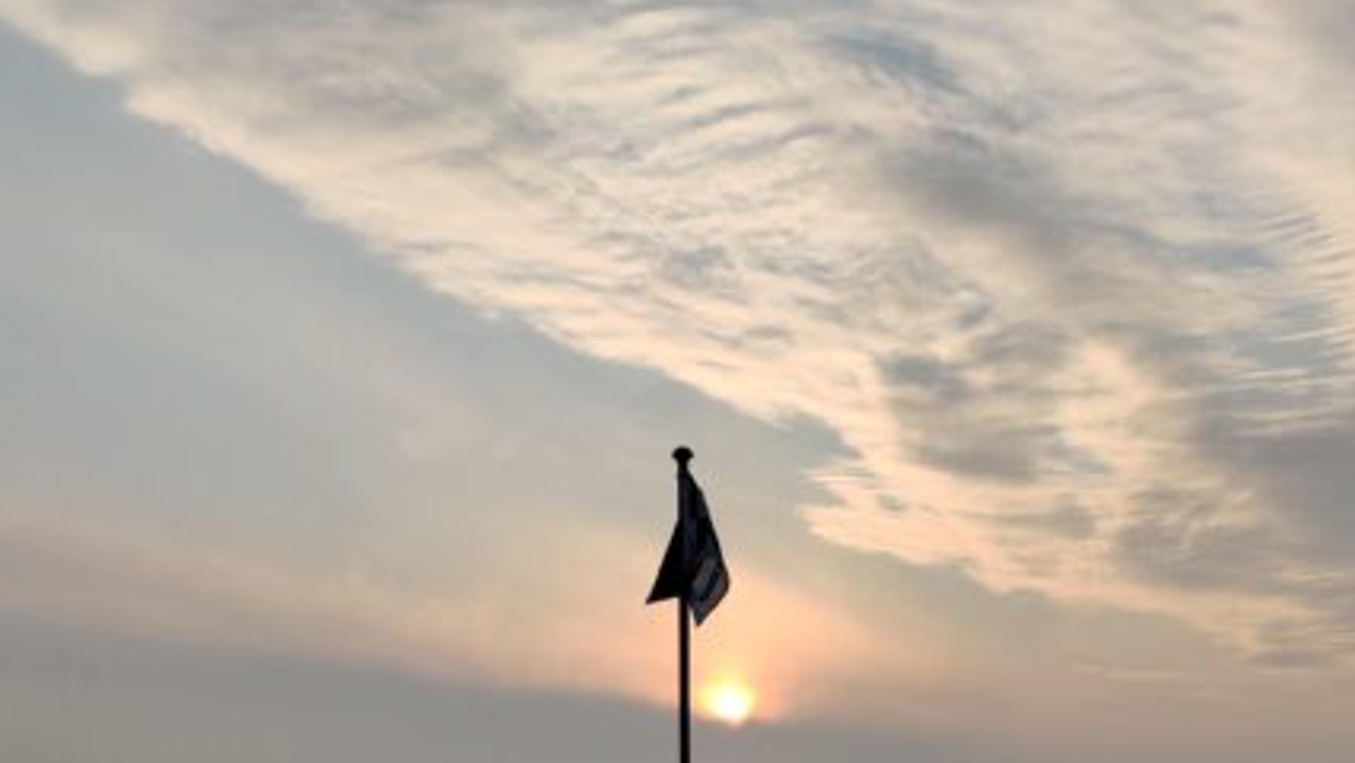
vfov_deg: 22.0
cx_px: 697
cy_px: 725
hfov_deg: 39.2
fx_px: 1905
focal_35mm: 53
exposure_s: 1/1539
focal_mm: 4.75
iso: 100
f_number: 1.65
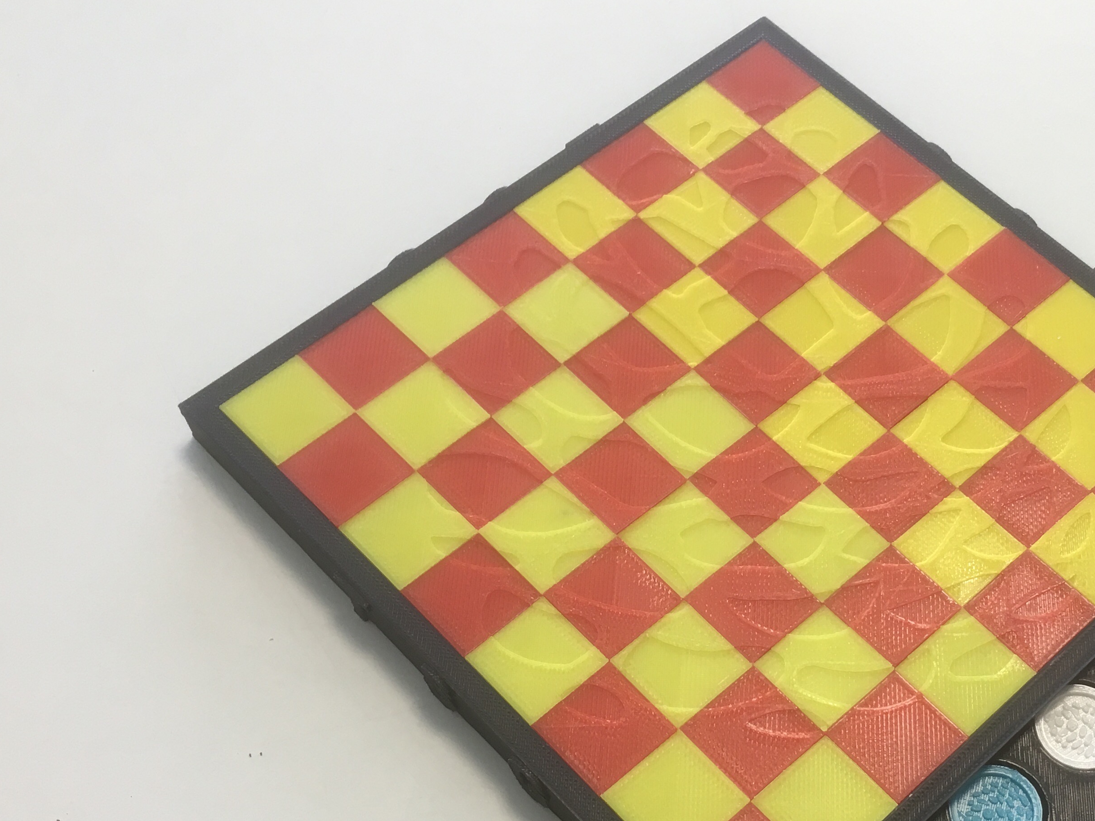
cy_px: 613
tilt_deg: -62.3
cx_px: 786
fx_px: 1518
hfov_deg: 38.9
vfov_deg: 29.8
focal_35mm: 48
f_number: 2.2
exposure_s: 1/33
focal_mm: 4.15
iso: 25
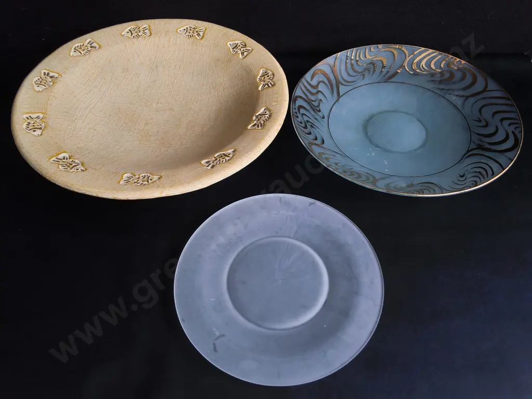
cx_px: 266
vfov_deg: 51.4
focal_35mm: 27
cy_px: 200
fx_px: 415
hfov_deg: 65.3
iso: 40
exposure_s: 1/100
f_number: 2
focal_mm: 2.87
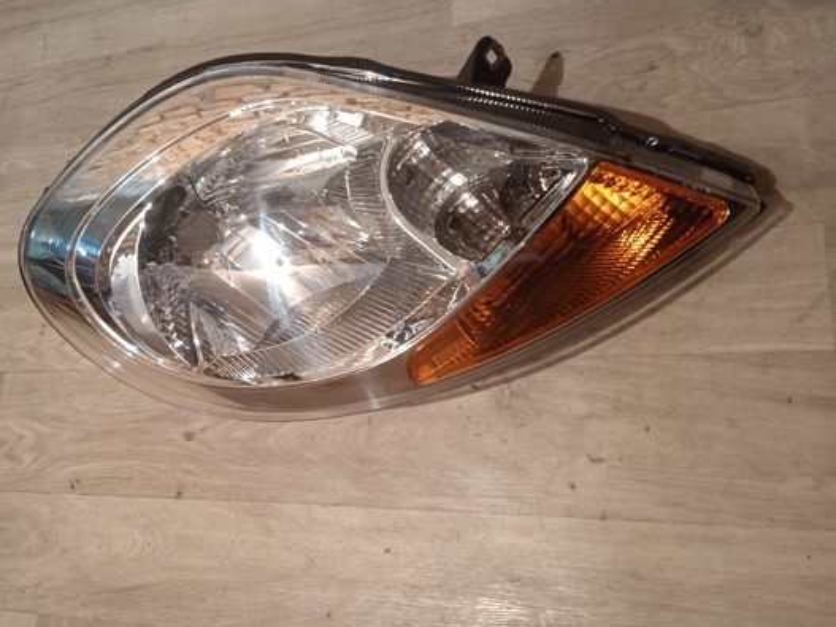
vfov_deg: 41.8
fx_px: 821
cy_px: 314
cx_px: 355
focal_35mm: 34
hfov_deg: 53.8
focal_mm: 3.43
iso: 734
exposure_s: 1/20
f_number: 2.2
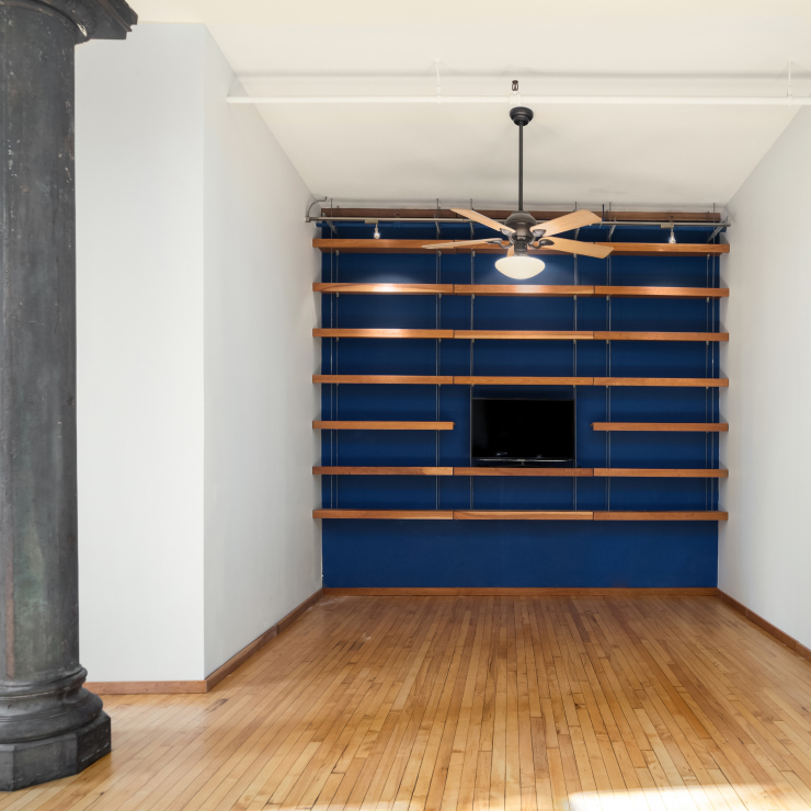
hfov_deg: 61.7
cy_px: 353
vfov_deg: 62.7
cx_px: 527
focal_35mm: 25
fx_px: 663
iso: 400
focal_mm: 17
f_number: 9
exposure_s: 1/4
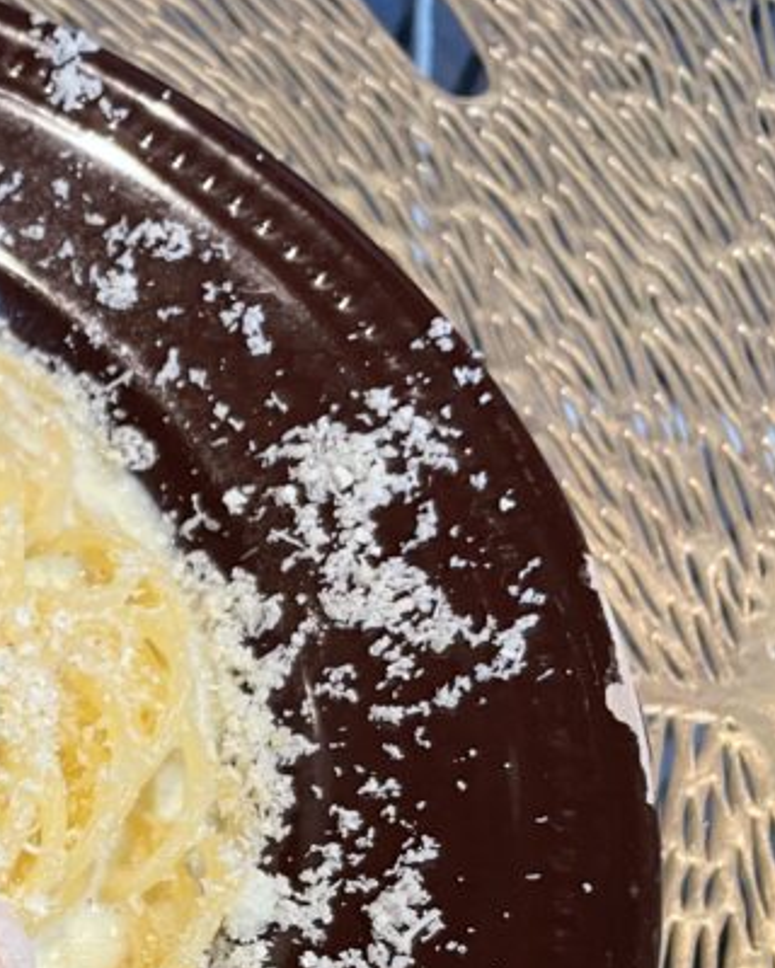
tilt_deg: -58.5
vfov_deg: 28.4
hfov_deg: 20.4
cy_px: 801
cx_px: -363
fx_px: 1864
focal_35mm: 65
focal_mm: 4.2
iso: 160
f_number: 1.6
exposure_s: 1/50
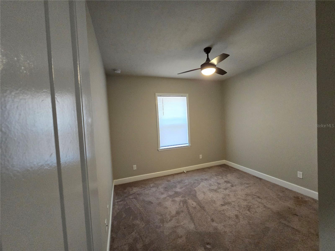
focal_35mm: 13
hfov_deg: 106.2
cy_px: 126
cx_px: 168
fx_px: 126
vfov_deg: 89.9
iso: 500
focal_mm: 2.2
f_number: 2.2
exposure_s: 1/60
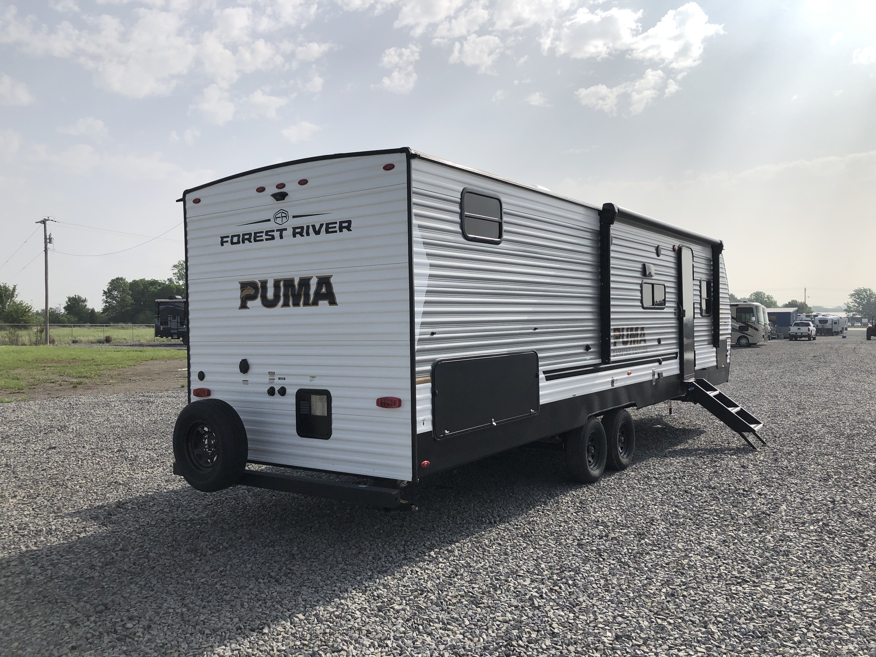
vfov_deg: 49.7
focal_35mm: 28
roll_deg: +0.7
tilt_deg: -1.6
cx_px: 438
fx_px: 709
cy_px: 328
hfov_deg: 63.4
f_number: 1.8
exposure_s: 1/4000
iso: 25
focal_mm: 3.99
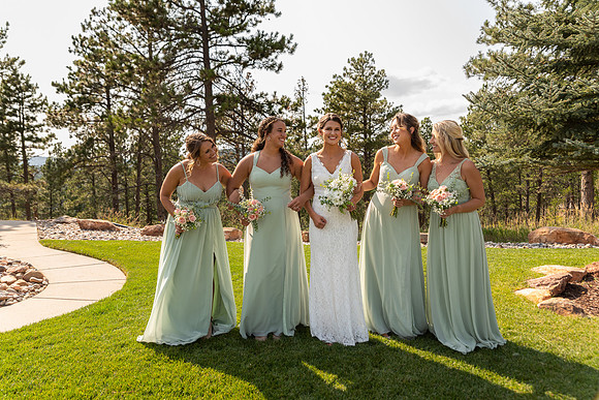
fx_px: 433
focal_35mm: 26
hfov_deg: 69.4
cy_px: 200
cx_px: 300
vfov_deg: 49.6
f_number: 4.5
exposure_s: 1/160
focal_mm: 26
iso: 80
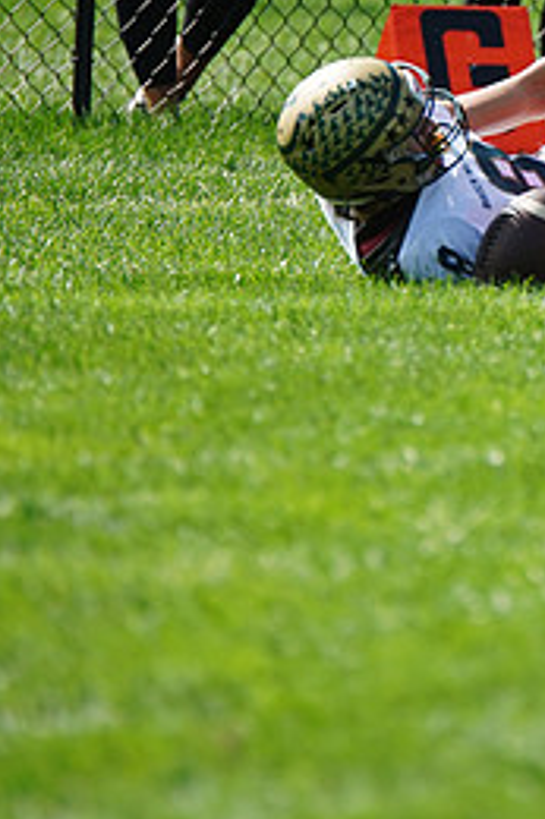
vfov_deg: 3.5
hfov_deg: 2.4
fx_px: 13256
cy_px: 254
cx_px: 633
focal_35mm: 583
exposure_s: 1/4000
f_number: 2.8
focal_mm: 261
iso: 400
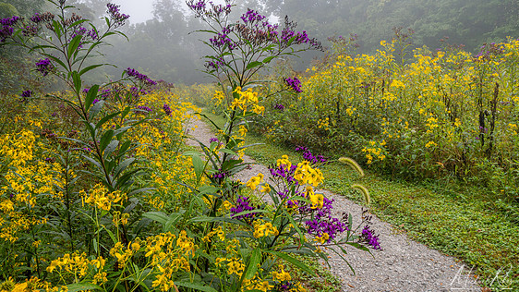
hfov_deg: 64.3
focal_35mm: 30
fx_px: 413
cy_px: 120
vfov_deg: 38.8
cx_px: 255
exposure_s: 1/13
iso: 100
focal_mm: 18.5
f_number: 13
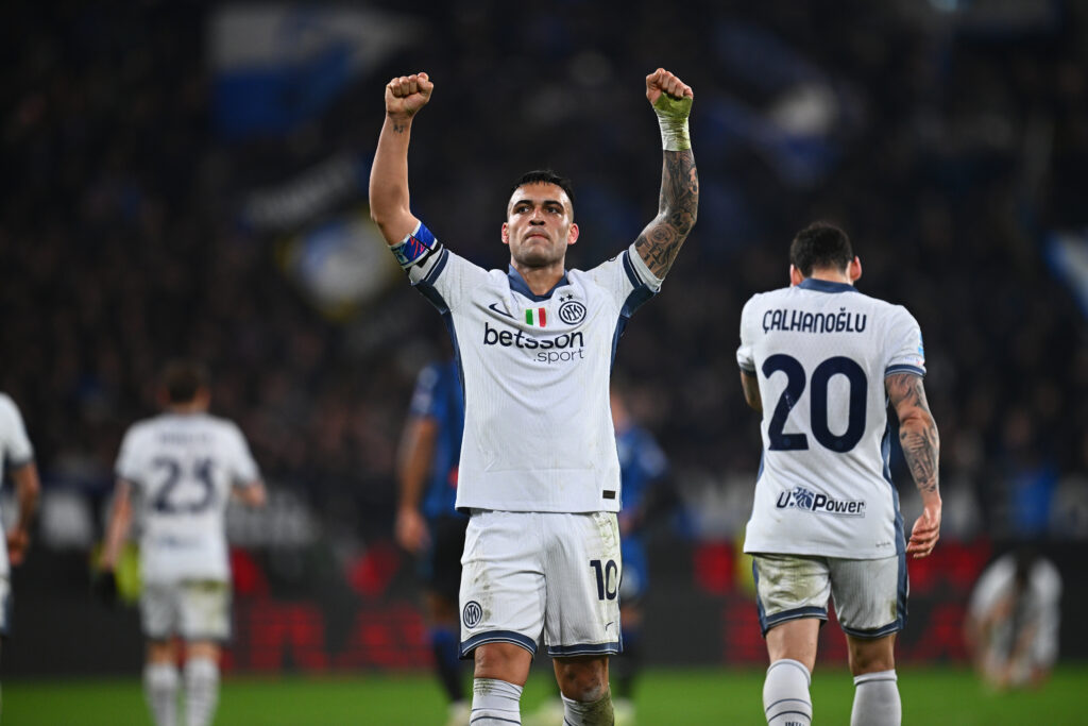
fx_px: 12090
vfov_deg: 3.4
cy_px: 363
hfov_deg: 5.2
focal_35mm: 400
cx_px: 544
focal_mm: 400
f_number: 2.8
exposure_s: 1/1600
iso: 1600
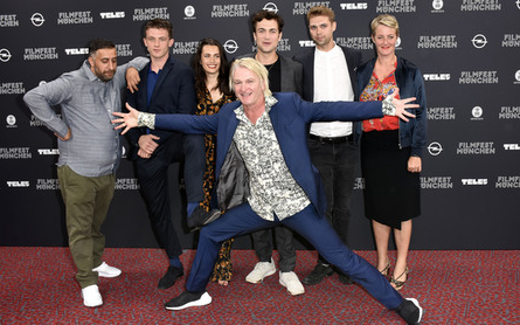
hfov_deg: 61.2
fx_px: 439
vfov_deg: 40.6
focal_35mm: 31
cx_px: 258
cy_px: 166
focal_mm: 20
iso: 800
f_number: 6.3
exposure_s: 1/160
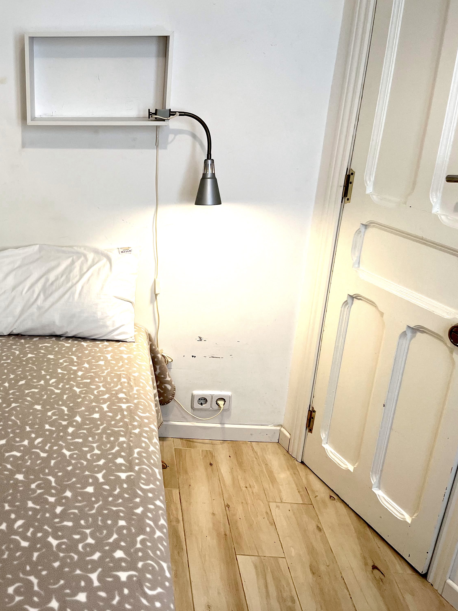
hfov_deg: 38.7
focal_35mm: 35
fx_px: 617
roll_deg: +0.9
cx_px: 74
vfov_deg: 52.6
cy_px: 304
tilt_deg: -23.5
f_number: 1.6
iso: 100
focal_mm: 5.1
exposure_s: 1/121
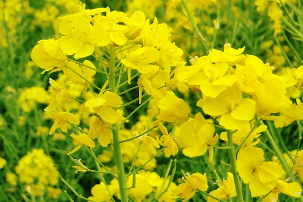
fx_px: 606
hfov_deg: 28.1
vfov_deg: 18.9
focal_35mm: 72
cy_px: 98
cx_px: 147
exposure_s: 1/500
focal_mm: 11.6
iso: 64
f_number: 4.4
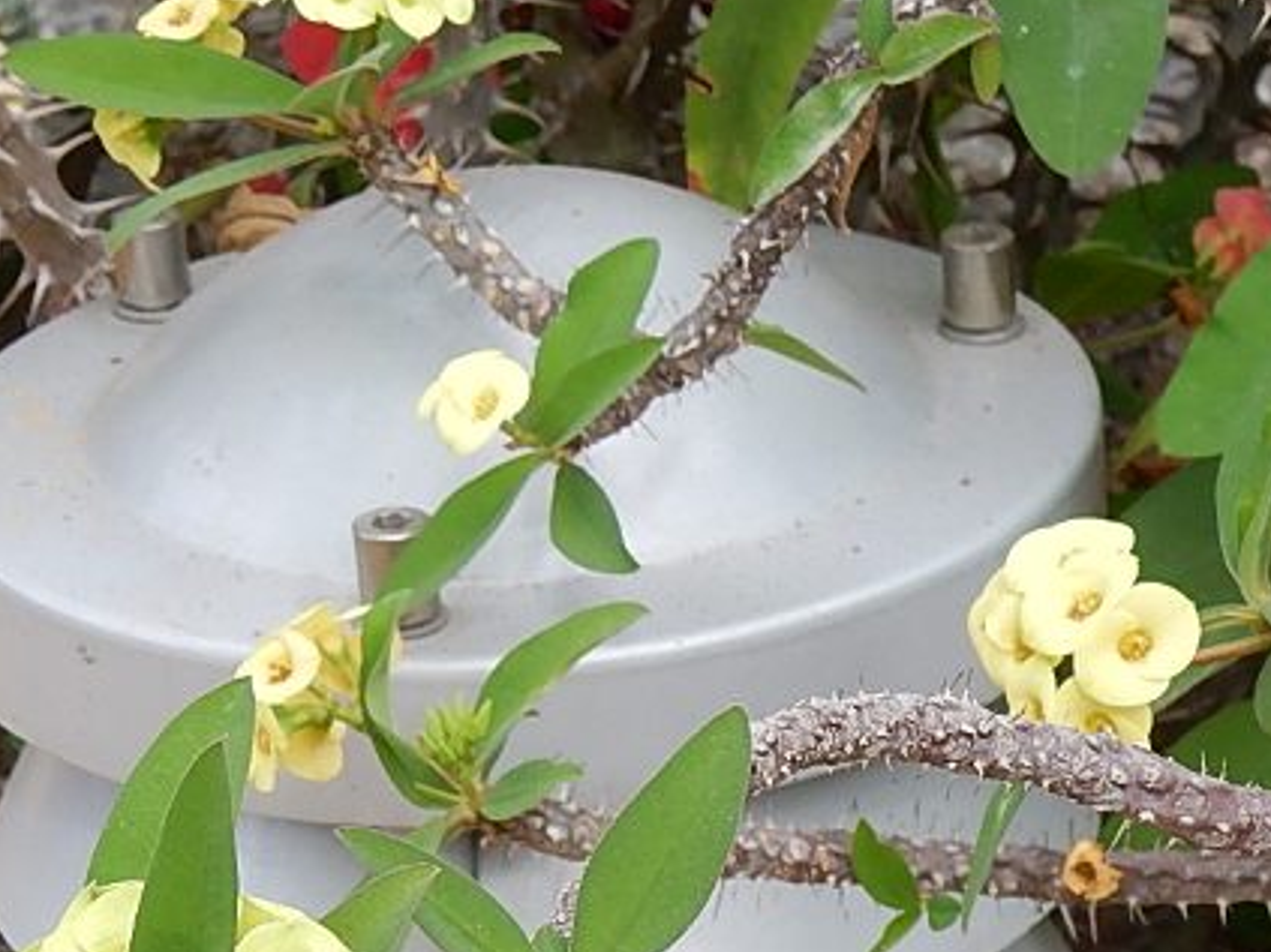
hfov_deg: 11.4
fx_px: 6314
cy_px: 925
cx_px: 1289
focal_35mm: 172
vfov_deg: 8.6
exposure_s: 1/80
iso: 125
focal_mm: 12.6
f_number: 4.8
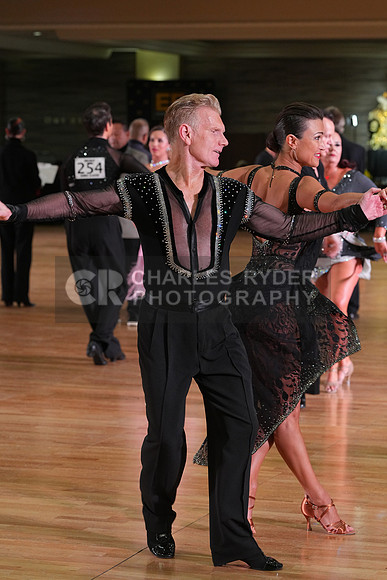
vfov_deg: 17.9
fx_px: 1837
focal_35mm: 114
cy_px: 290
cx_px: 194
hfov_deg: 12.0
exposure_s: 1/200
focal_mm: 114
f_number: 5.6
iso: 2500
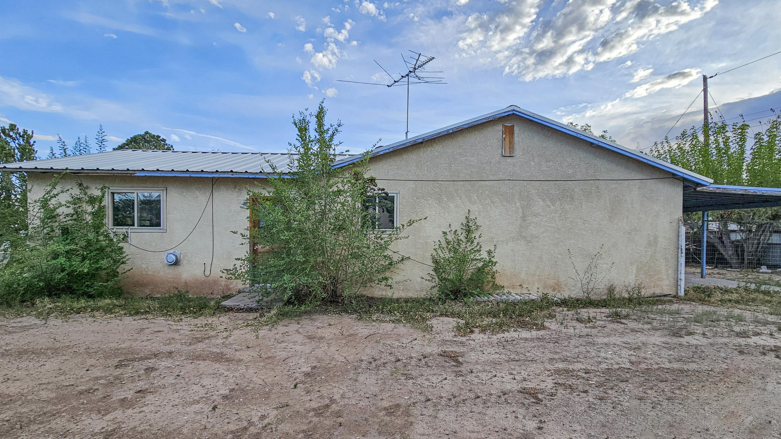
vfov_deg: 70.3
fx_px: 311
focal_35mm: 15
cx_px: 398
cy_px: 241
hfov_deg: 103.0
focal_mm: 2.2
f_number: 2.2
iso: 50
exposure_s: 1/662
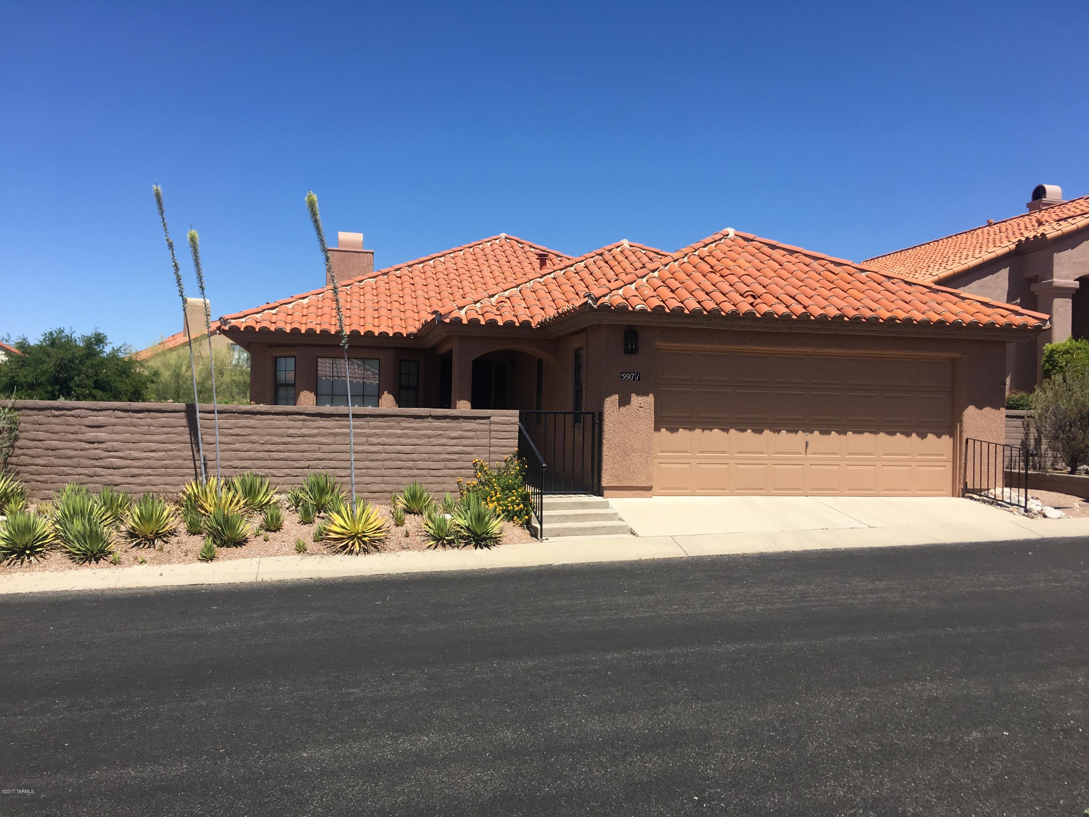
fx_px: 912
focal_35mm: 29
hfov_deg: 61.7
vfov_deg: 48.2
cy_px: 408
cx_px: 544
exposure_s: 1/1570
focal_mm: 4.15
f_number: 2.2
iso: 25
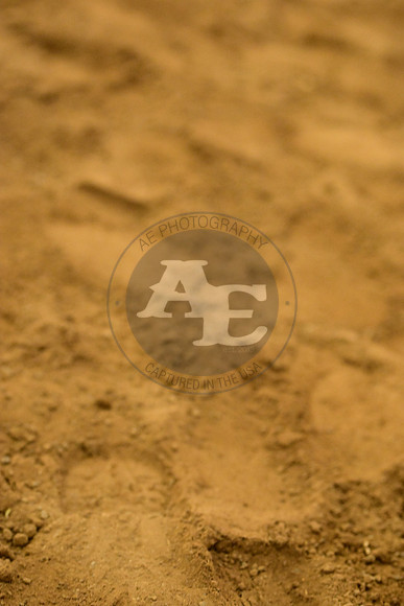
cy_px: 303
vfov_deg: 24.8
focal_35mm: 82
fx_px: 1379
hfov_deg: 16.7
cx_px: 202
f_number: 4
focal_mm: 82
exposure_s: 1/400
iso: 8000
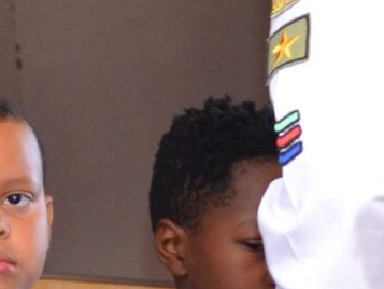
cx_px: -143
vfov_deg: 6.0
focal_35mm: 248
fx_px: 2752
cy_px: 195
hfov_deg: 7.9
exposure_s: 1/60
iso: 640
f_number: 4
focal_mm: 24
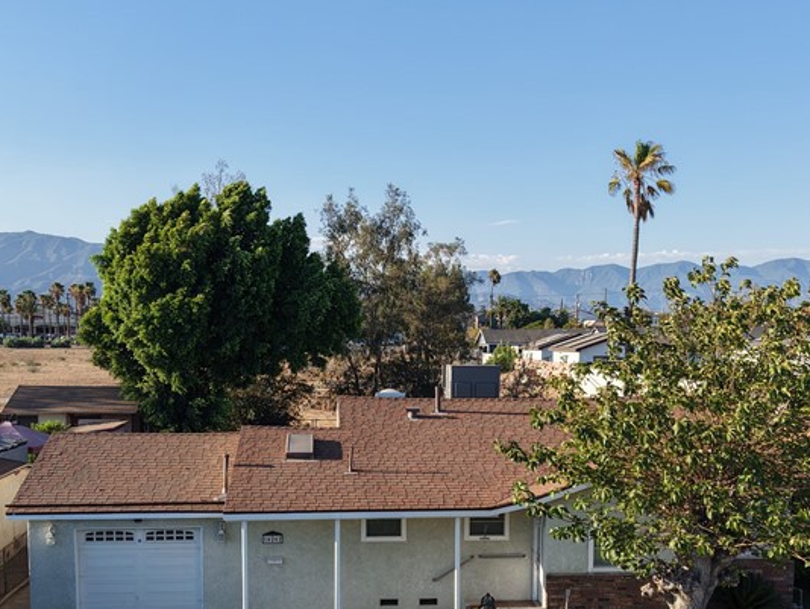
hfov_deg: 41.2
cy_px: 446
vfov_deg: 31.1
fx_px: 1077
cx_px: 403
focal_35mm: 46
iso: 170
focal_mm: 8.67
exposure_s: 1/2000
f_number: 1.8
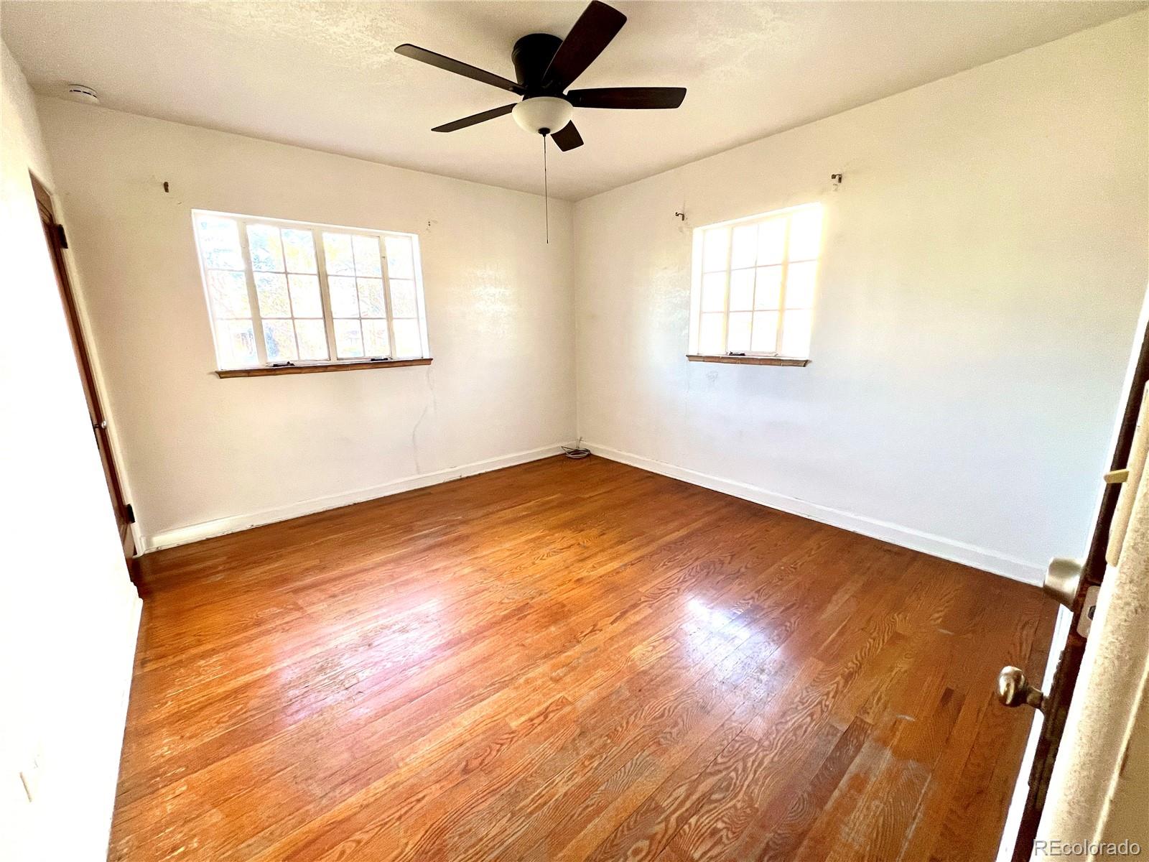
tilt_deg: -13.5
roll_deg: +1.4
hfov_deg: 106.2
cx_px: 574
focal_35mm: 13
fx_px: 432
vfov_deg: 89.9
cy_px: 431
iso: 125
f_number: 1.8
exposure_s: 1/99
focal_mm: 1.57
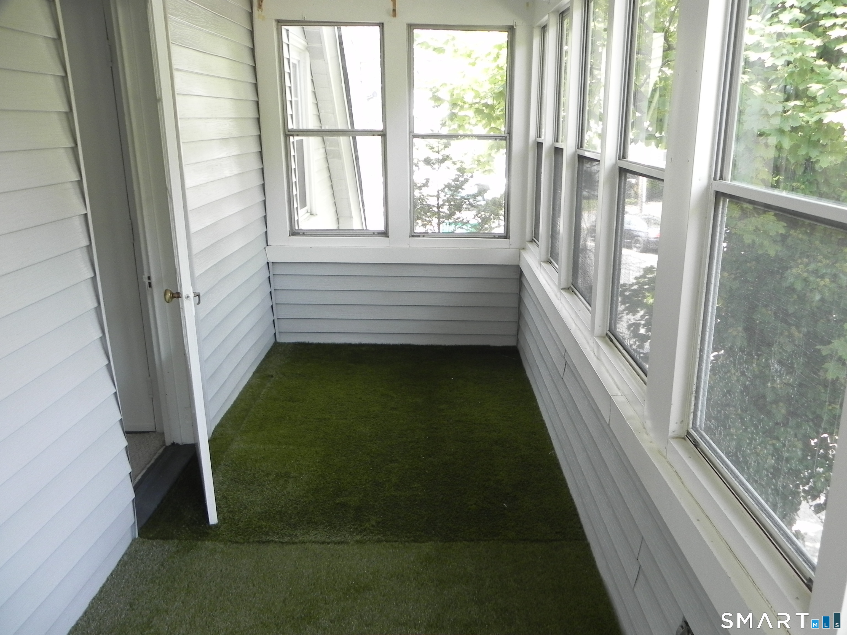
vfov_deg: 48.2
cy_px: 318
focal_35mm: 29
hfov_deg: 61.7
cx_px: 424
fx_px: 710
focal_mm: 5.2
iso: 160
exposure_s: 1/41.7
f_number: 2.8
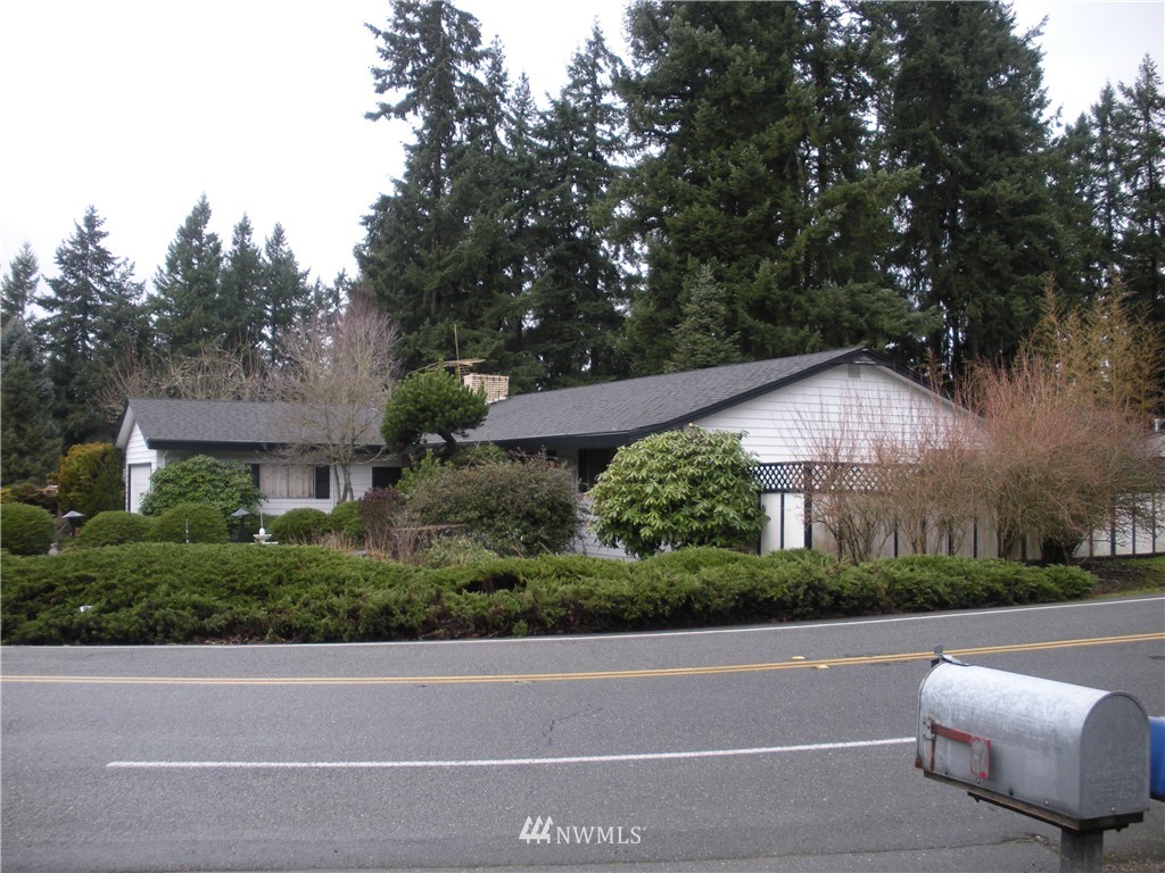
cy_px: 436
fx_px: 1212
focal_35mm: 36
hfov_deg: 51.4
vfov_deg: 39.7
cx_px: 582
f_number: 3.5
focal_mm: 6.3
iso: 94
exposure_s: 1/55.3
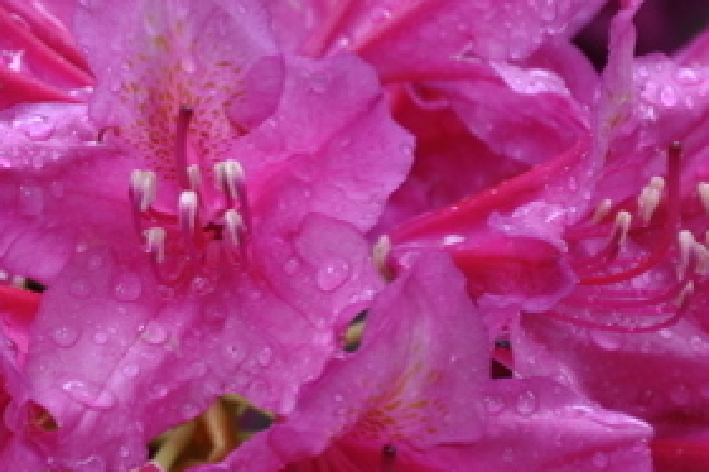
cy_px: 245
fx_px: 8826
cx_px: 35
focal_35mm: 448
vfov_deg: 3.1
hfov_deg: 4.6
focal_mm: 105
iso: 320
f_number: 5.6
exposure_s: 1/125
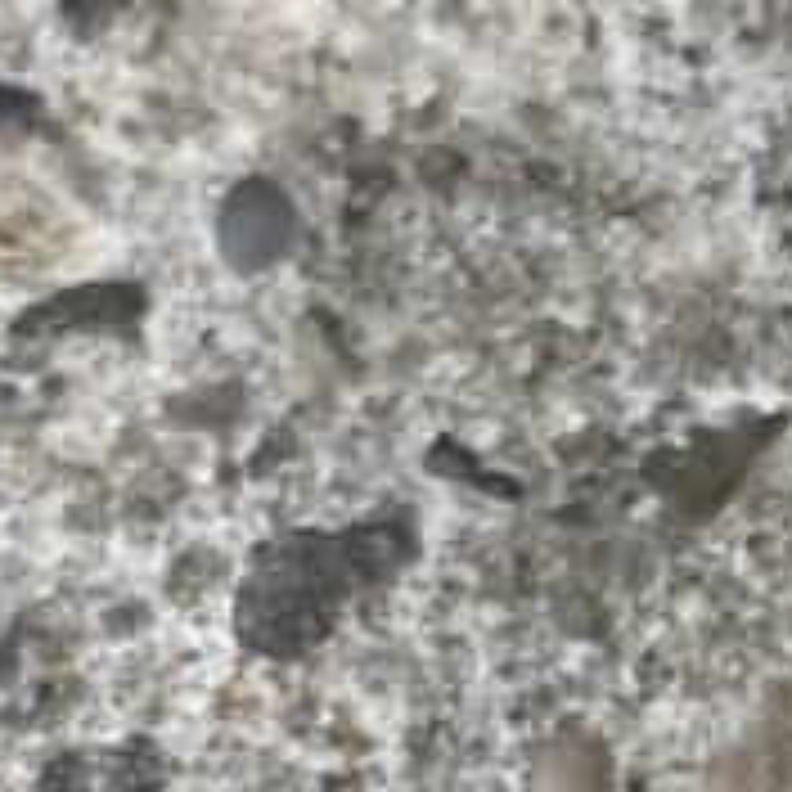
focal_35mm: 123
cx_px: 1390
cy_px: 979
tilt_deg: -74.2
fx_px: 3184
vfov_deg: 13.7
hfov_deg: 12.9
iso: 125
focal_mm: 4.25
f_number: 1.8
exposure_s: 1/100
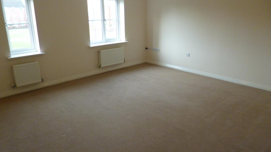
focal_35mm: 27
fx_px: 194
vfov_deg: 42.9
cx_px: 134
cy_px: 72
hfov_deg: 69.9
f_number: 2.5
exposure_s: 1/60
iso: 250
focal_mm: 4.3
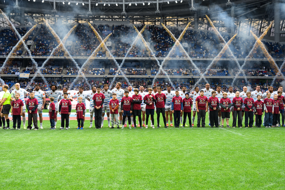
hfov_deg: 51.9
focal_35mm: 37
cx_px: 142
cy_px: 95
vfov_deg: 35.9
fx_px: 293
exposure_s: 1/800
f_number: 6.3
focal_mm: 37
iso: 1600
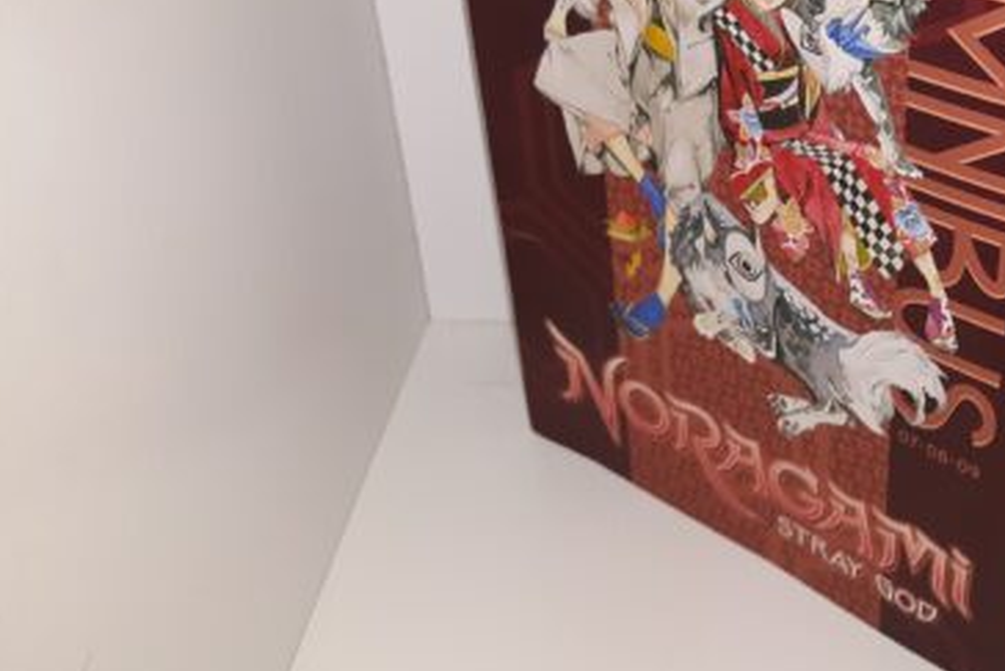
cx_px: 773
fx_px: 1340
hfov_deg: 39.8
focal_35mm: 48
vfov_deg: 27.7
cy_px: 163
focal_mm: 3.7
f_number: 1.7
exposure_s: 1/124
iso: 40
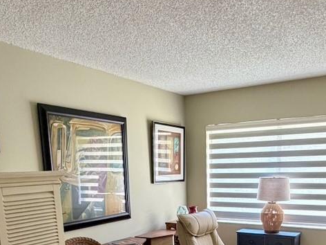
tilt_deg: -11.6
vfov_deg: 34.3
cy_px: 246
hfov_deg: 48.7
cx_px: 196
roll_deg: +2.4
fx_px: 358
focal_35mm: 38
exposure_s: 1/97
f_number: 2.2
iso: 320
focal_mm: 2.22
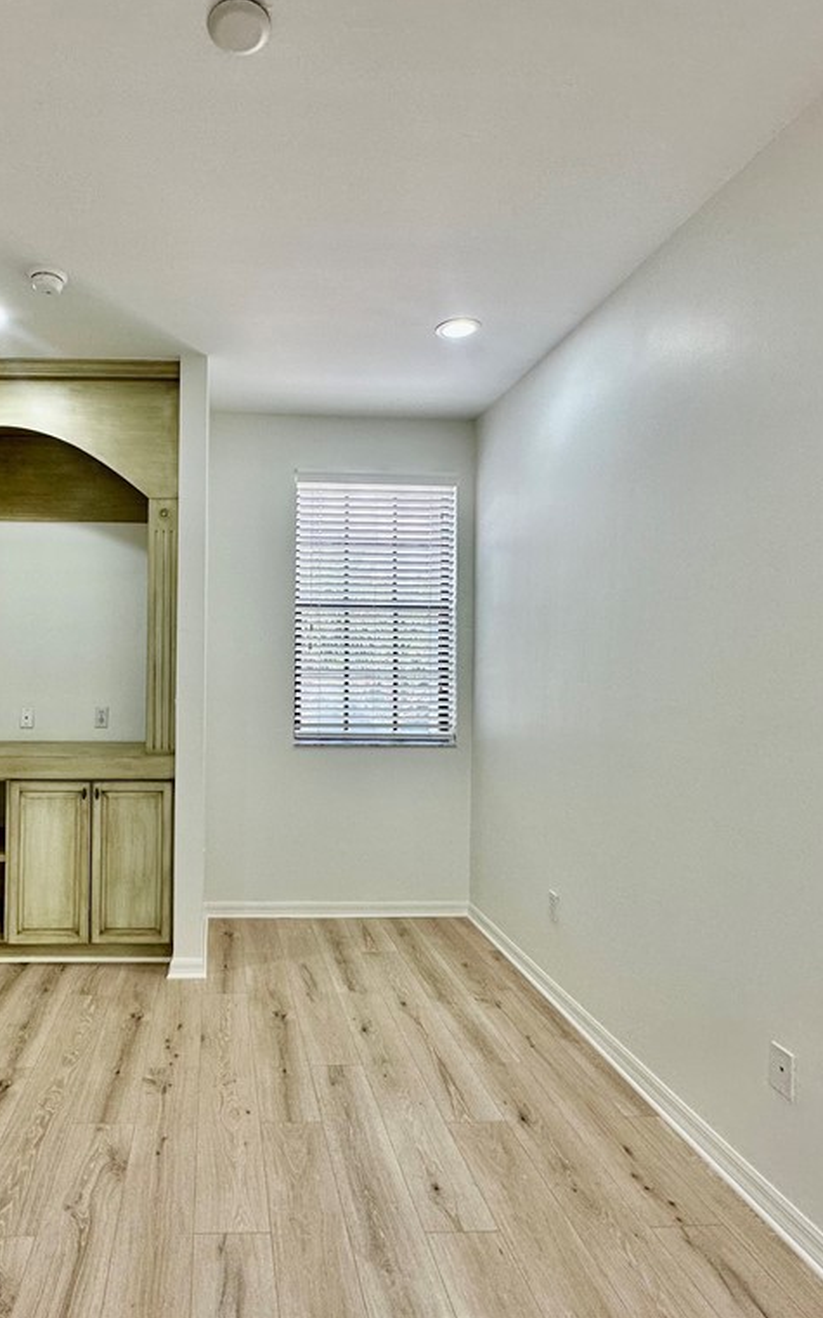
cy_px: 657
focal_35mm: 20
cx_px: 244
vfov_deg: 85.1
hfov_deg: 57.7
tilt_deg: +1.5
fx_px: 718
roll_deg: -0.8
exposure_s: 1/120
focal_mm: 2.22
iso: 80
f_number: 2.2
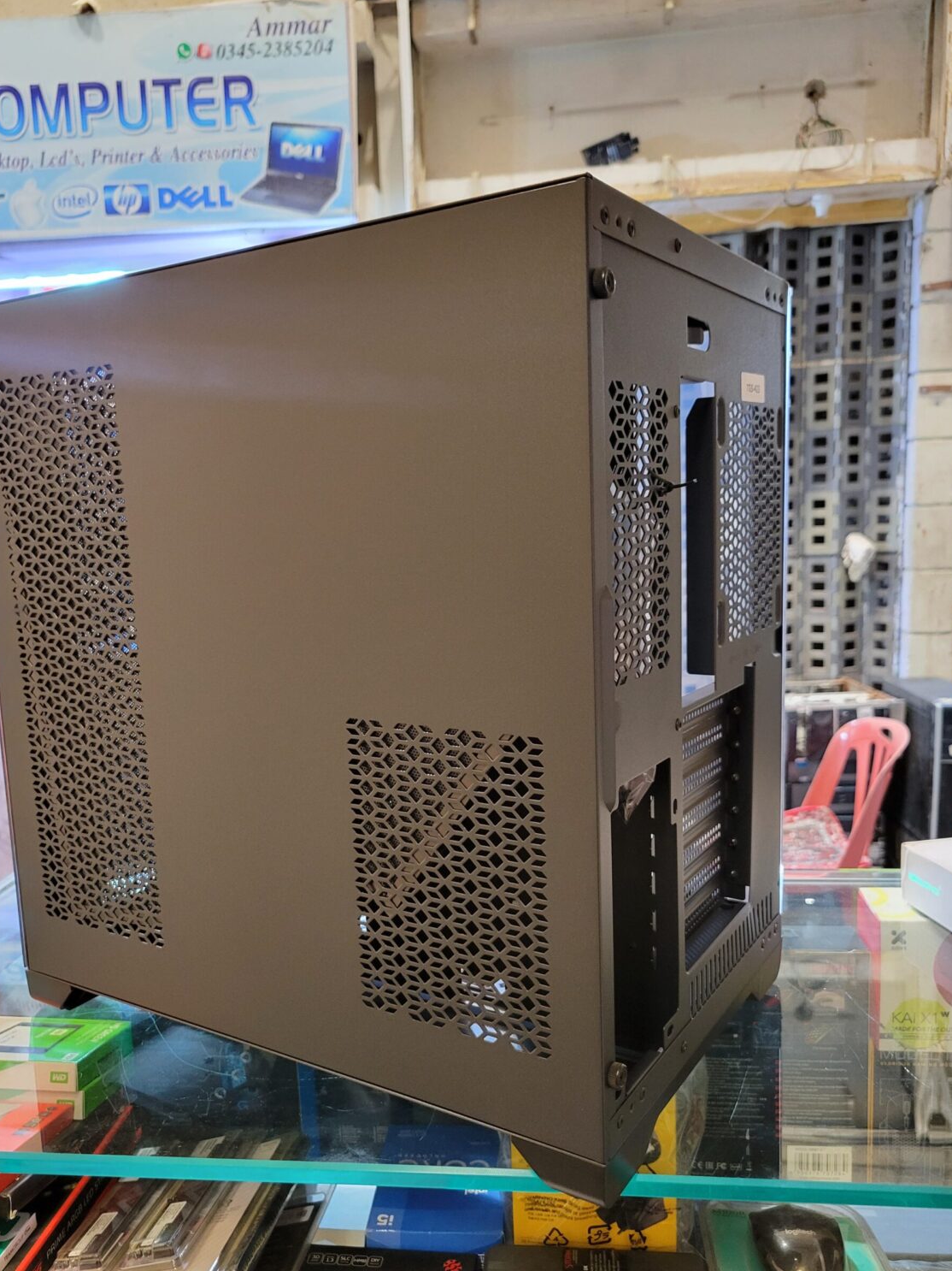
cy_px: 683
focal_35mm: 28
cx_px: 450
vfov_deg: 63.4
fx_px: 1027
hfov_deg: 49.7
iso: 640
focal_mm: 5.4
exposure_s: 1/33
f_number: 1.8
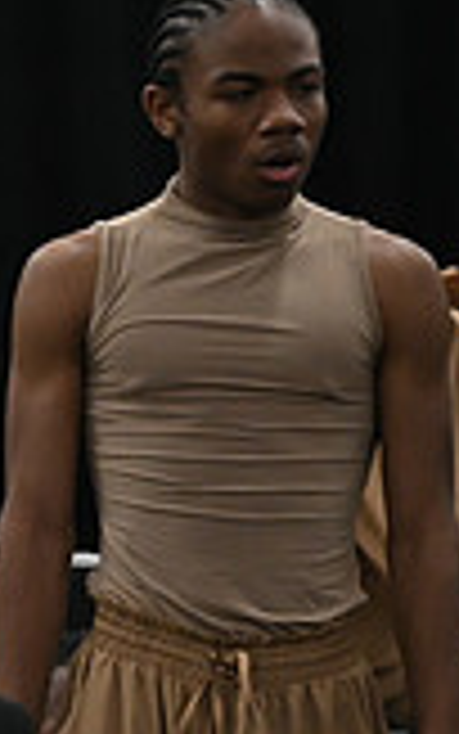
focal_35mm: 832
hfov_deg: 1.6
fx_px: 16638
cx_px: -760
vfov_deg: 2.5
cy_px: -122
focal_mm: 230
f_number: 6
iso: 6400
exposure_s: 1/250
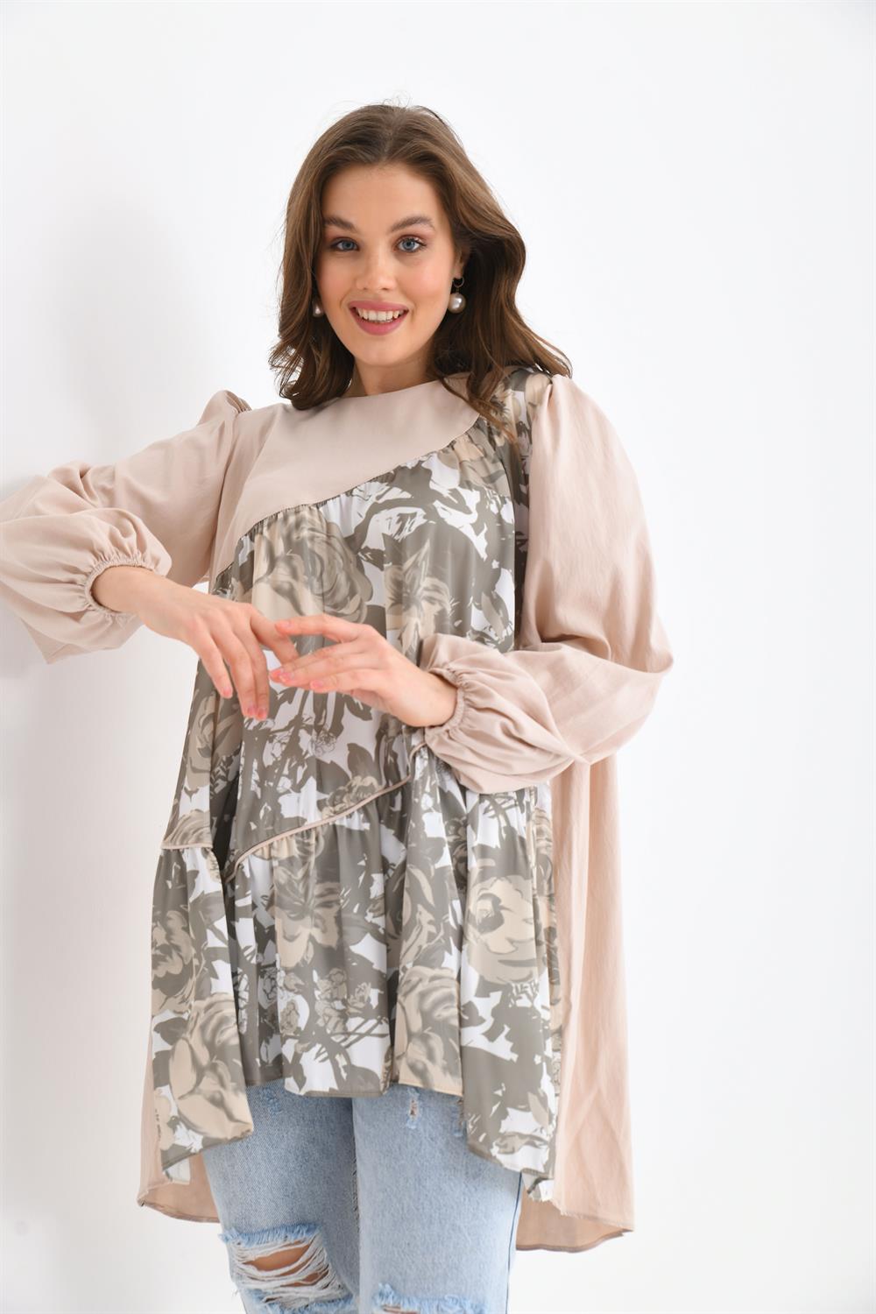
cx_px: 438
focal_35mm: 52
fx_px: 1898
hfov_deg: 26.0
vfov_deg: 38.2
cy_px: 657
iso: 160
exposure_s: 1/125
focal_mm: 52
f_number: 6.3
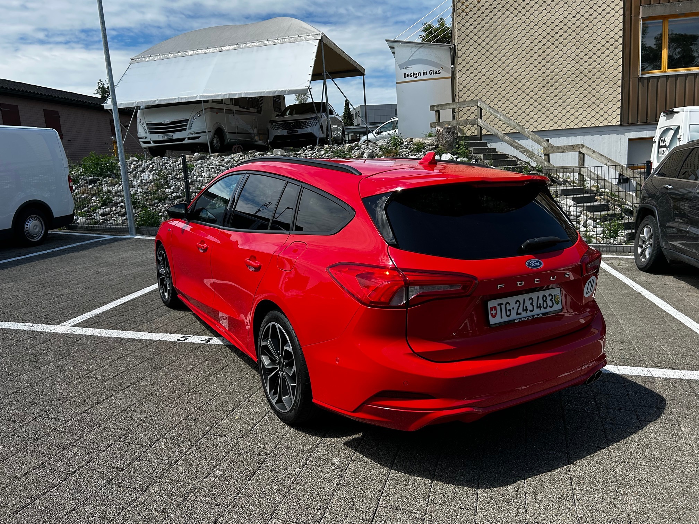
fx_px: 525
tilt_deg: -7.6
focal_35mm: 26
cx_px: 350
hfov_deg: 67.3
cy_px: 262
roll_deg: +4.4
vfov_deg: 53.1
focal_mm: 5.7
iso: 50
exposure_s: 1/2695
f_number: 1.5
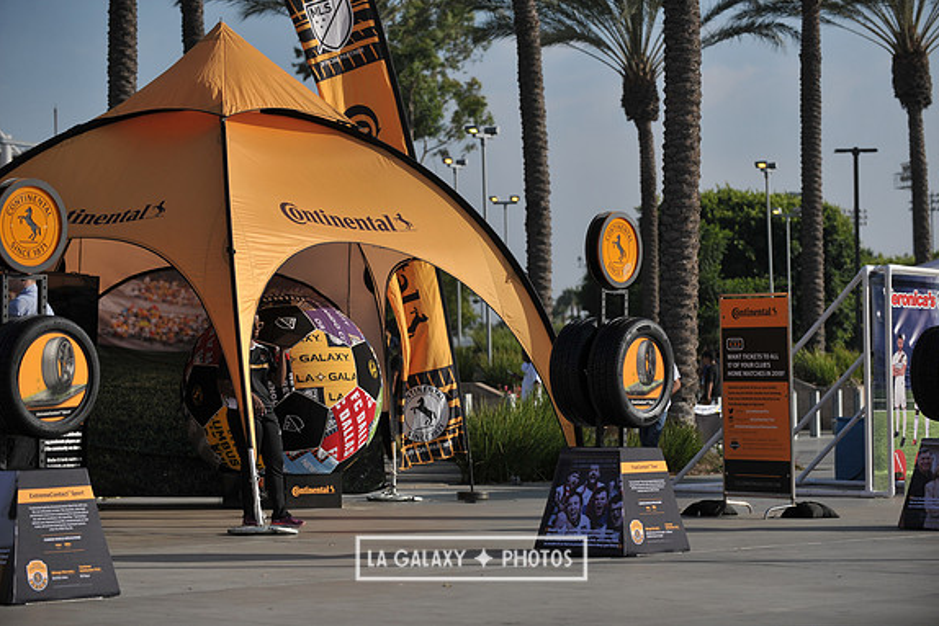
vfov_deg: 12.3
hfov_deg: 18.4
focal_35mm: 111
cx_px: 471
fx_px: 2896
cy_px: 312
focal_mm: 110
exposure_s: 1/4000
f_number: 4.5
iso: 250
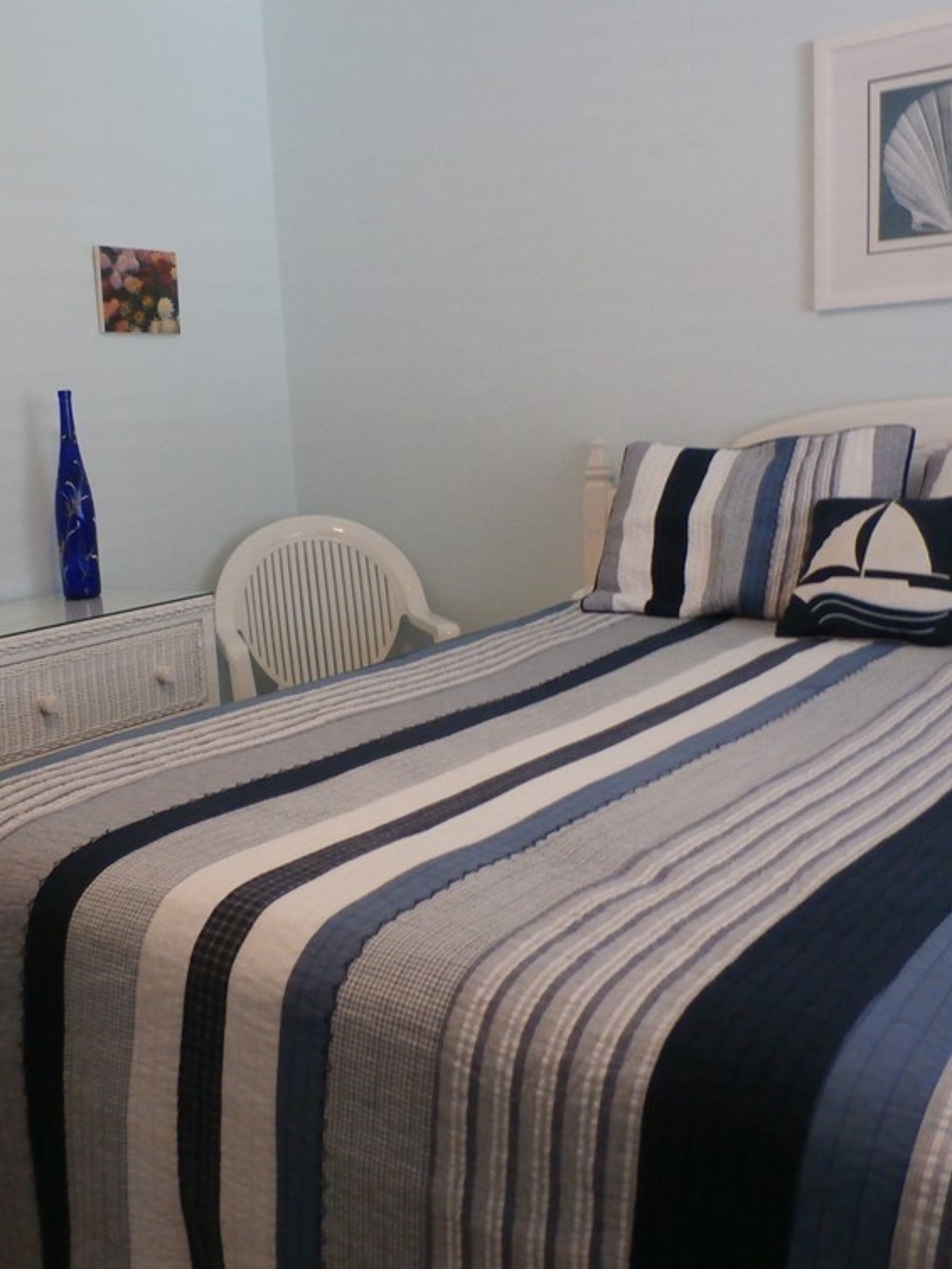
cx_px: 291
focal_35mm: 34
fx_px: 1246
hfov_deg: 41.1
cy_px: 637
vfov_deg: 54.0
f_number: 3
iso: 320
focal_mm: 4.5
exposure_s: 1/30
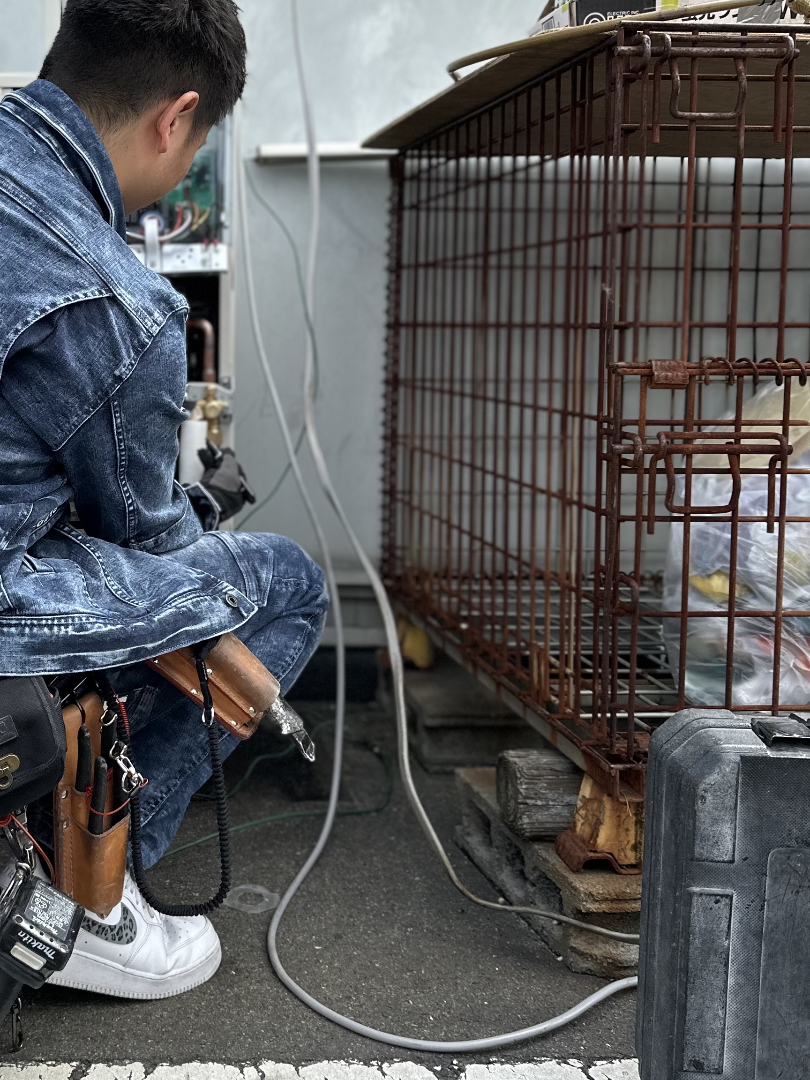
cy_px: 415
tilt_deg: -2.5
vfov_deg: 44.5
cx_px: 109
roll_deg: -0.5
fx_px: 1310
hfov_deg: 32.9
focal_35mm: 42
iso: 80
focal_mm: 6.86
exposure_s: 1/2252
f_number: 1.78
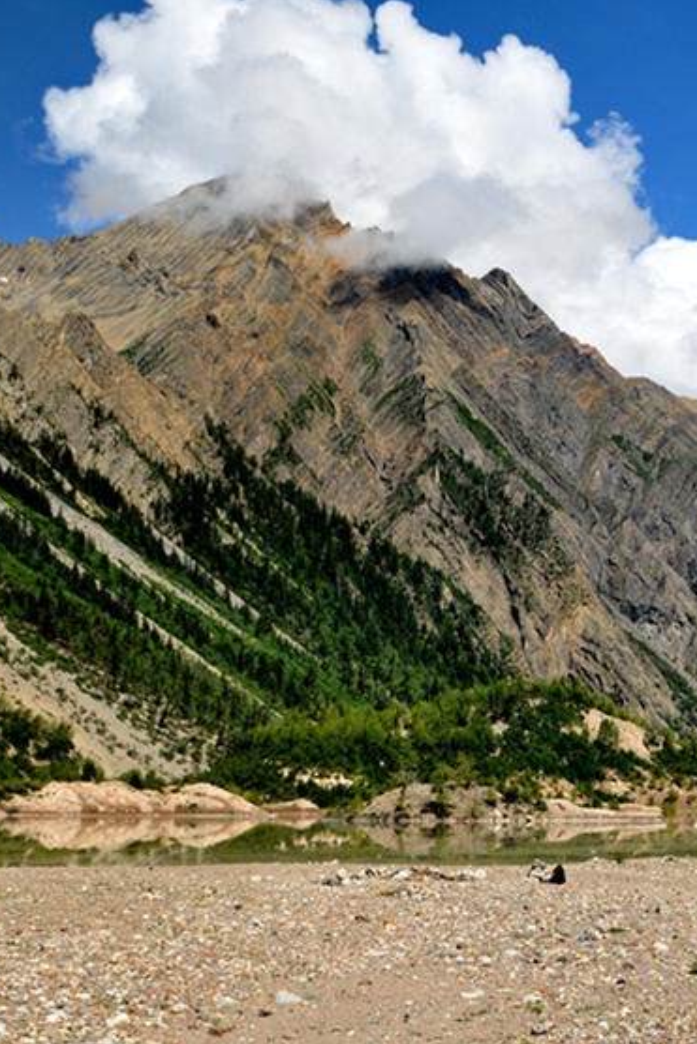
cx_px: 744
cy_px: 527
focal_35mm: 55
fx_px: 1596
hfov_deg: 23.3
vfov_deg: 36.2
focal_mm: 24
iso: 320
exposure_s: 1/100
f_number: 9
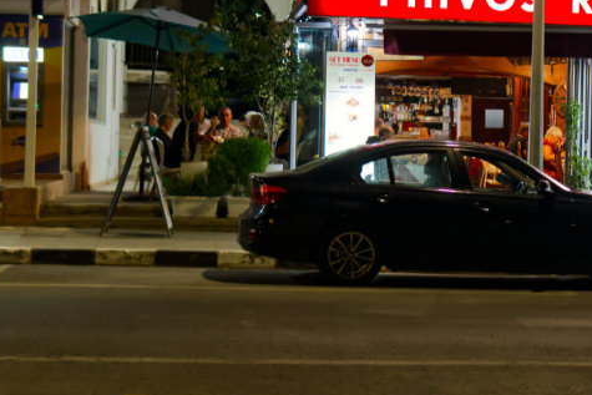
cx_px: 608
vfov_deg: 14.1
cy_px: 102
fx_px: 1596
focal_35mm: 97
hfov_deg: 20.3
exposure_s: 1/160
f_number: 2
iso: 1600
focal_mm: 30
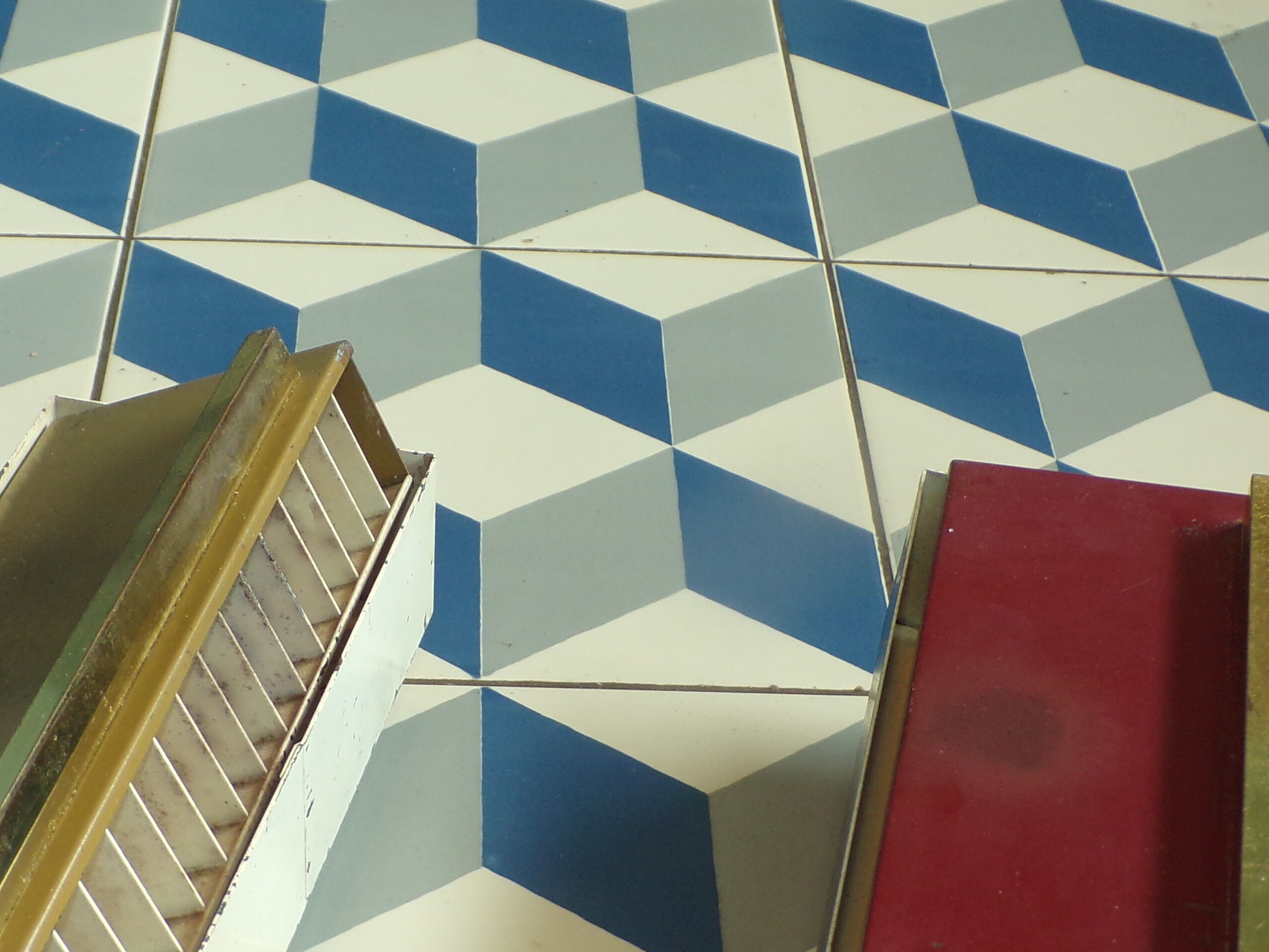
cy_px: 831
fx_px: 2456
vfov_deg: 21.5
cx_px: 545
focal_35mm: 67
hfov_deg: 28.9
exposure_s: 1/34
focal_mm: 6.6
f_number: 3.3
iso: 125
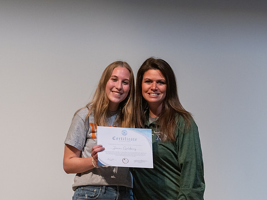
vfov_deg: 6.0
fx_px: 1905
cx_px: 141
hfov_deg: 8.0
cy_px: 104
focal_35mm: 247
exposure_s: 1/320
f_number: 4
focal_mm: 178
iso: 5000
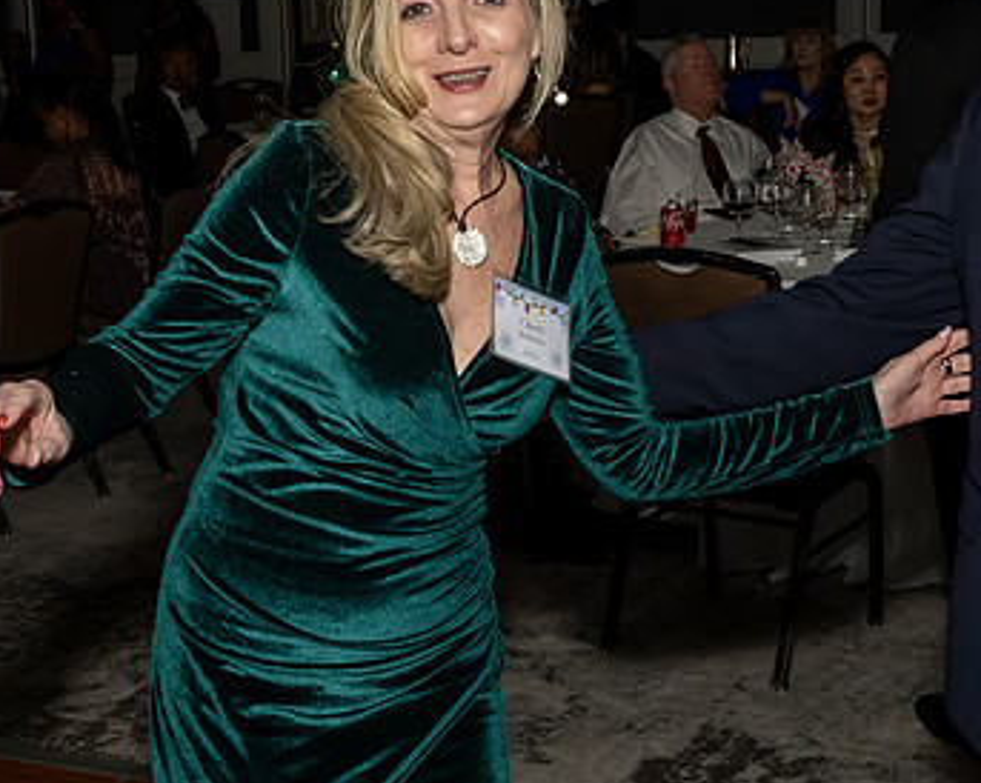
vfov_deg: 22.4
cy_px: 306
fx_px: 1973
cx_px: 369
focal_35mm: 68
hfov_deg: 27.8
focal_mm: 22
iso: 1000
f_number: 7.1
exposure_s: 1/250
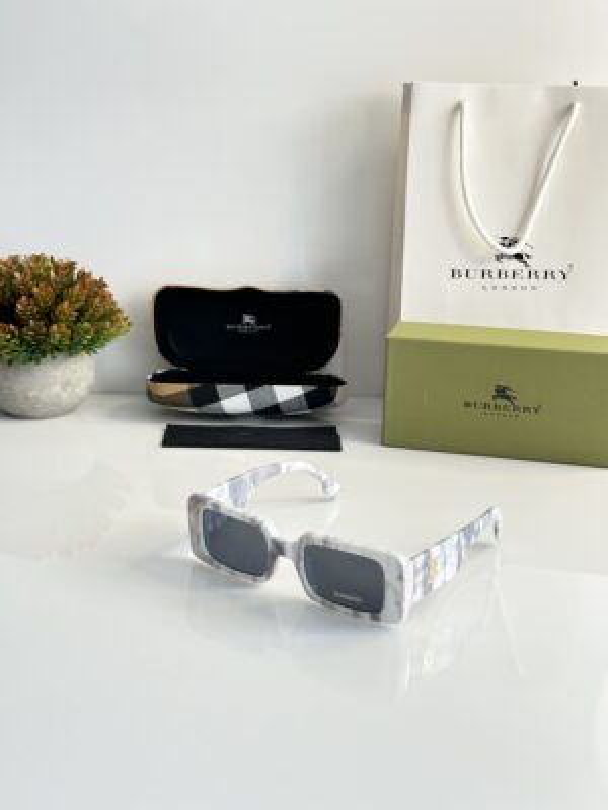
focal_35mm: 48
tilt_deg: -15.3
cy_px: 405
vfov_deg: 39.7
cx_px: 304
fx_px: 1124
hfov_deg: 30.3
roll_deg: -2.0
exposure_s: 1/60
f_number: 1.78
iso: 125
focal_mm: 6.86
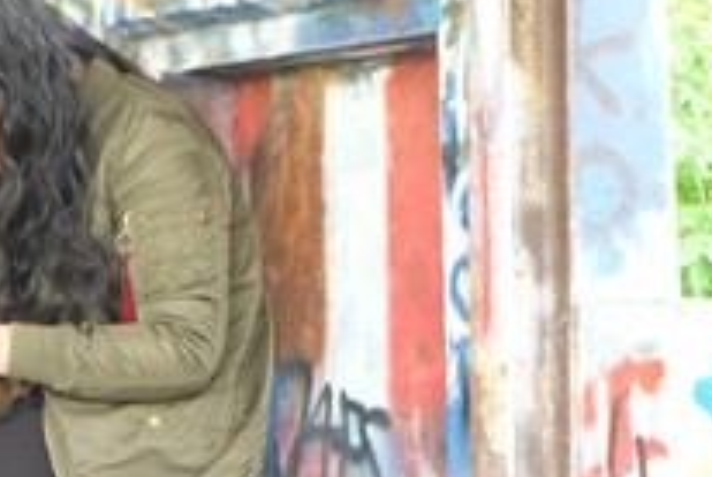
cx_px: 24
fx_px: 3981
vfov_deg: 6.9
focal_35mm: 201
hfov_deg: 10.2
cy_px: 289
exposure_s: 1/20
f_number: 5.6
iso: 1600
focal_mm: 55
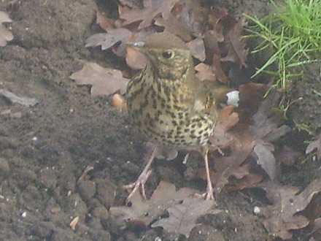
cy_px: 120
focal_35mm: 72
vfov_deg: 20.4
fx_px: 668
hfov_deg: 27.0
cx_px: 160
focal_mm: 12
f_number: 3.9
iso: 75
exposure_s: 1/45
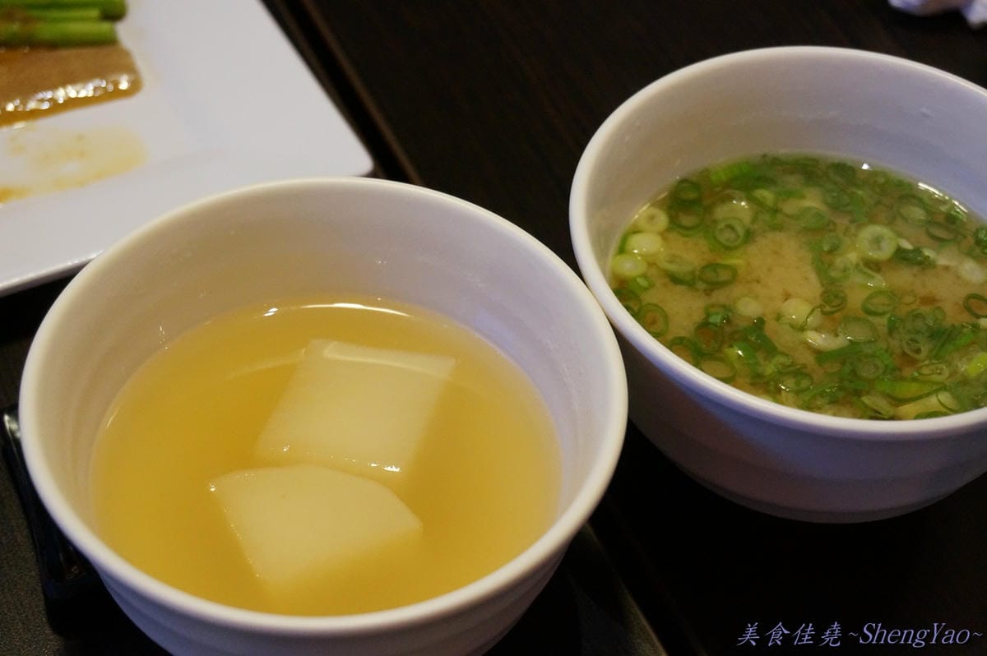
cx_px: 494
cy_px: 328
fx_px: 1726
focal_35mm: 63
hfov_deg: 31.9
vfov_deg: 21.5
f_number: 5.6
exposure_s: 1/80
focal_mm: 42
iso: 3200
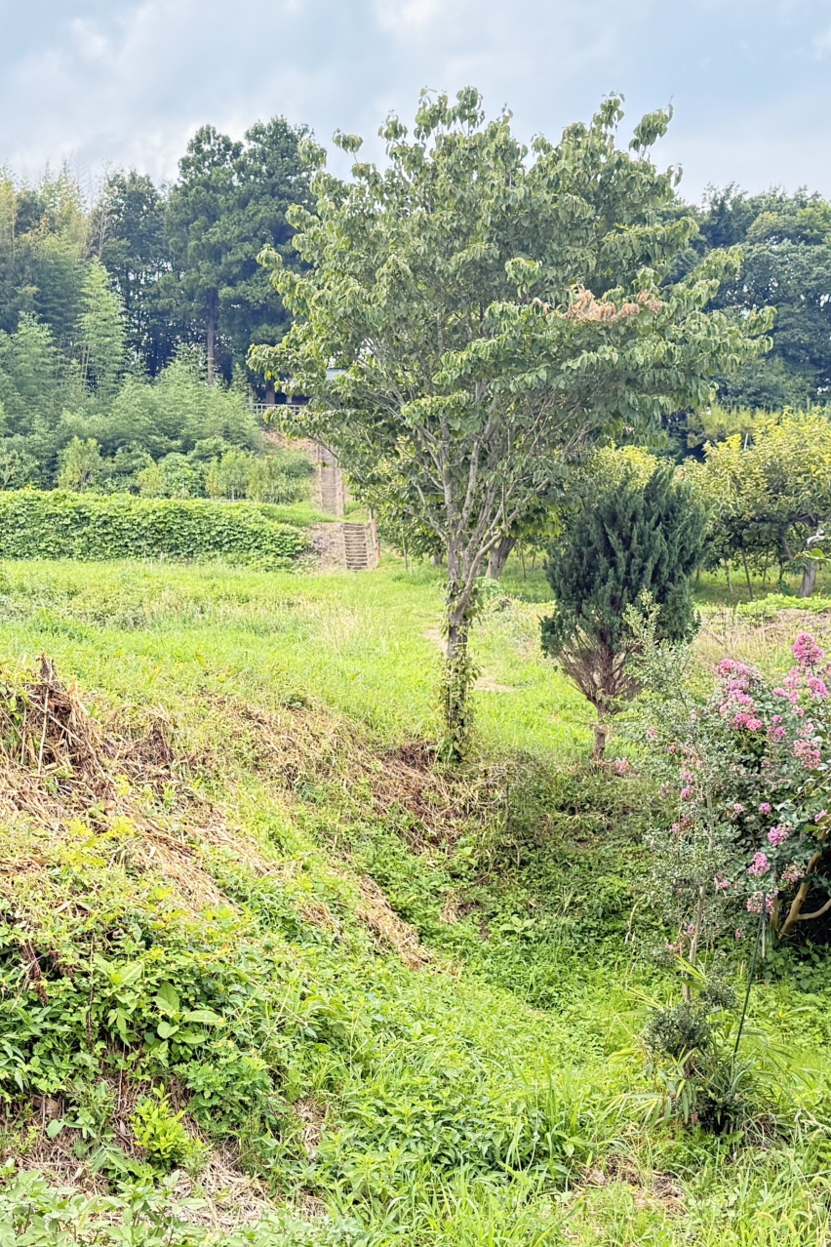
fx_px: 1731
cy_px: 678
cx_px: 299
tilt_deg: +2.7
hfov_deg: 26.9
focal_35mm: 50
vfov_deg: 39.6
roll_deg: -0.9
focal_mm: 6.76
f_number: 1.78
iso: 100
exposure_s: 1/607
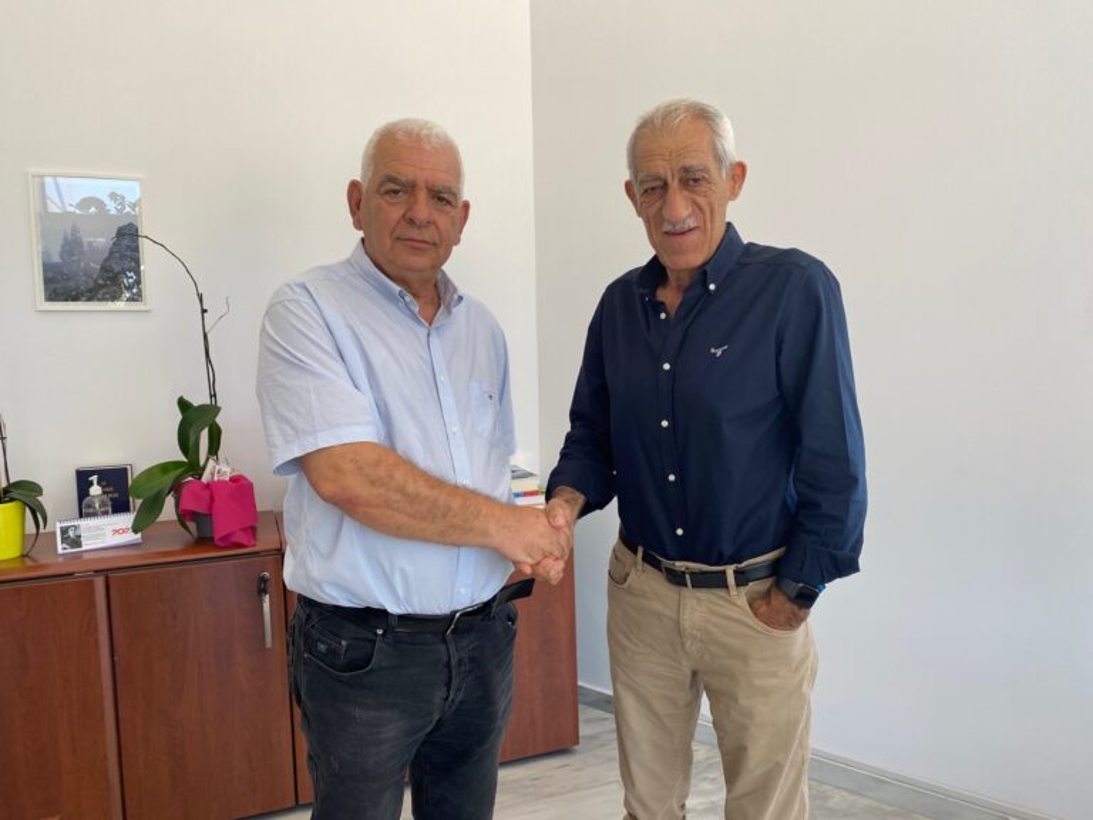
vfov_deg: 53.1
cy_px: 410
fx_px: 821
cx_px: 546
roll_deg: +1.5
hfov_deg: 67.3
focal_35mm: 26
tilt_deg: -2.6
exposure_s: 1/100
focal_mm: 4.25
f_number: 1.8
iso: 80
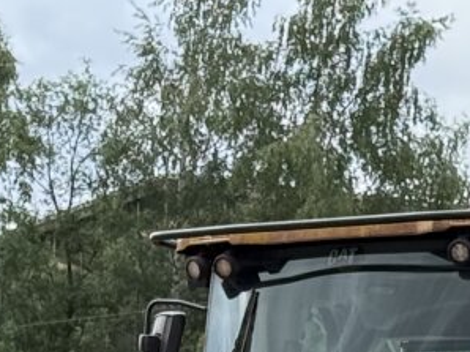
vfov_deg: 5.6
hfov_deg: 7.7
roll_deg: -1.3
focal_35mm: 258
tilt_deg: -0.4
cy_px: 755
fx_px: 3500
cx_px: 80
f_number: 1.78
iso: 80
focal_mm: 6.76
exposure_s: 1/1185
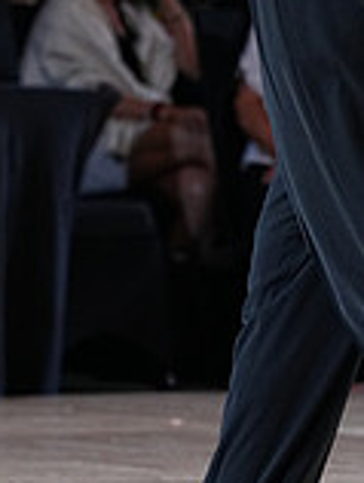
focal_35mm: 539
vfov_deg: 3.7
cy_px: -104
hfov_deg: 2.8
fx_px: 7537
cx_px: 430
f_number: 4
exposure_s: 1/500
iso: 1600
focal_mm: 153
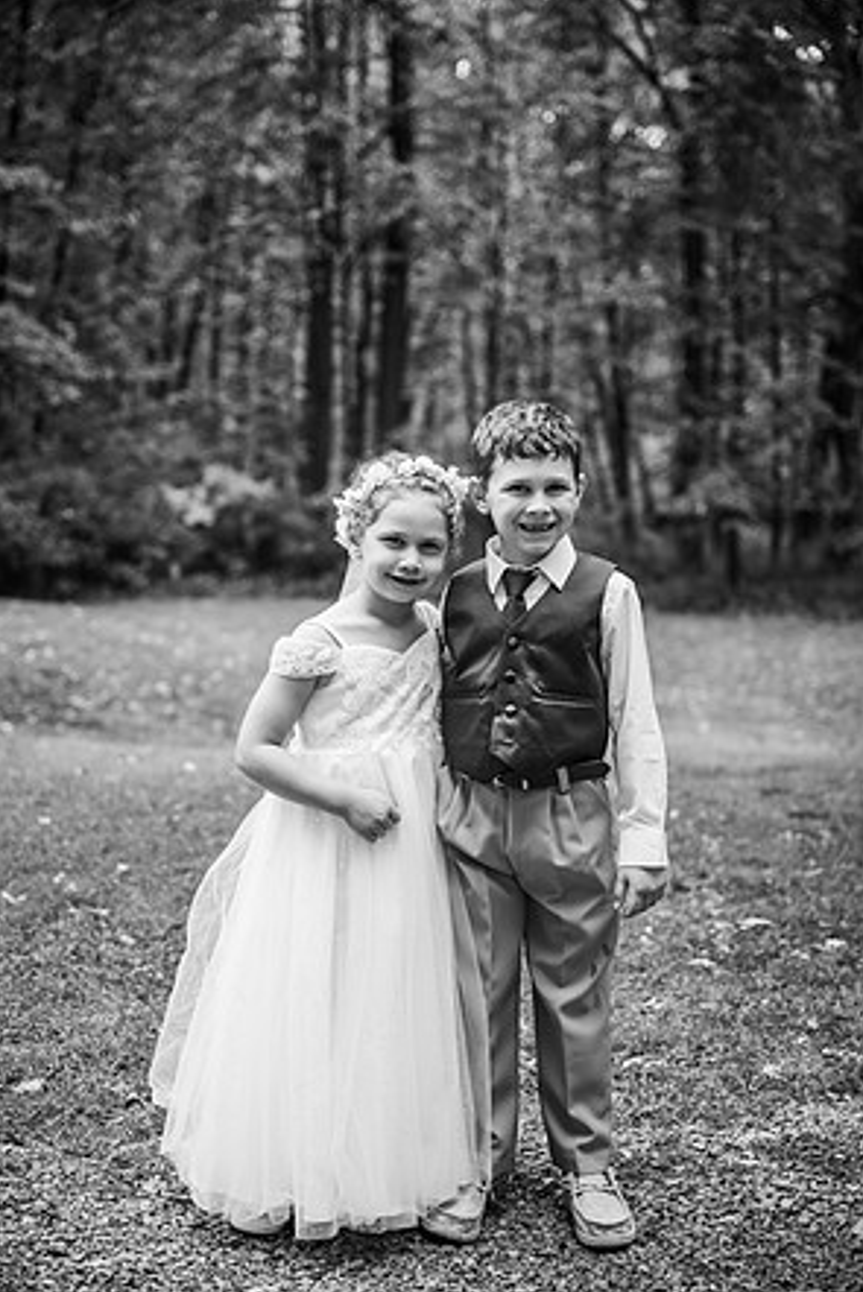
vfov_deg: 34.5
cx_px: 427
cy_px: 643
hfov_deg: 23.4
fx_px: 2084
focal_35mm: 58
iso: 200
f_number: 2.8
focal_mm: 57
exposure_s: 1/400
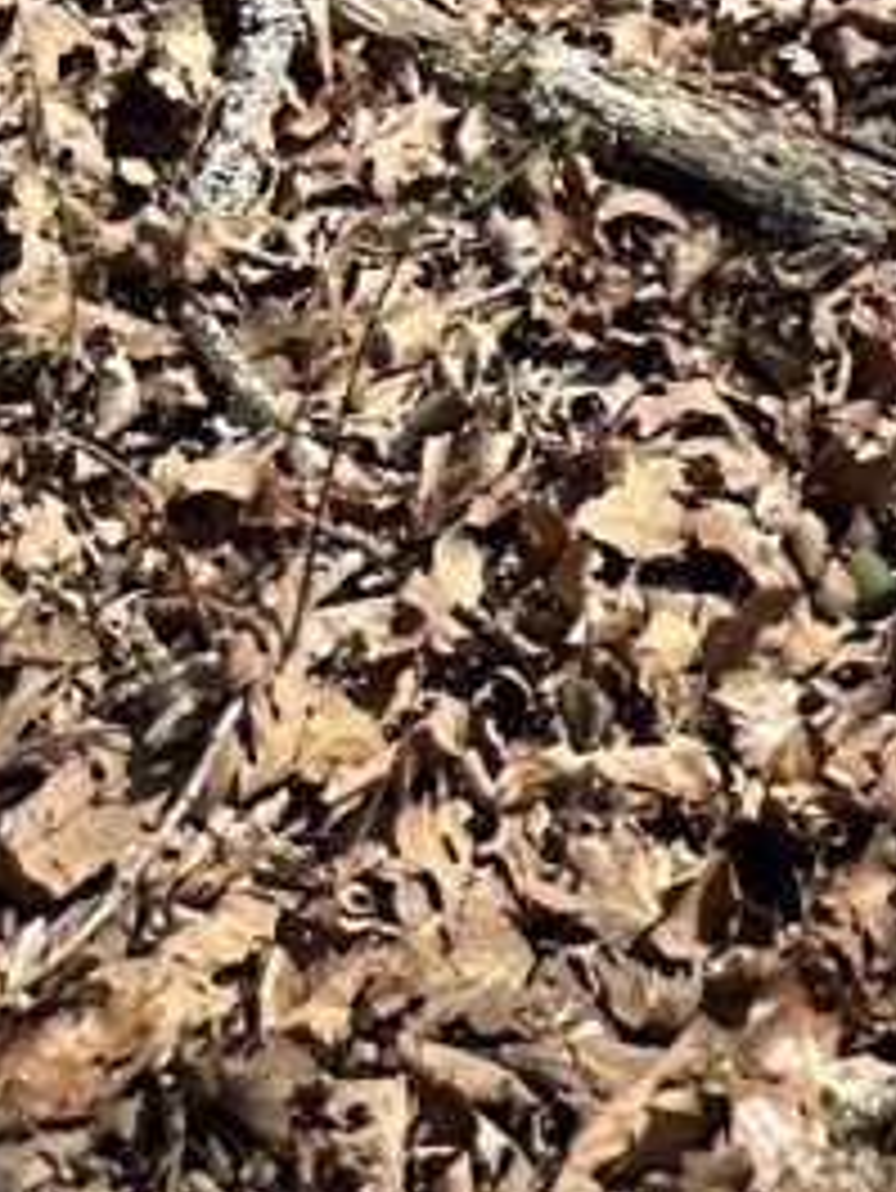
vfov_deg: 12.2
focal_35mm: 139
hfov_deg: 9.9
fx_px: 4793
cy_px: -1367
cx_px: 1787
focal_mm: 6.86
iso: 80
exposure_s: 1/2732
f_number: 1.78
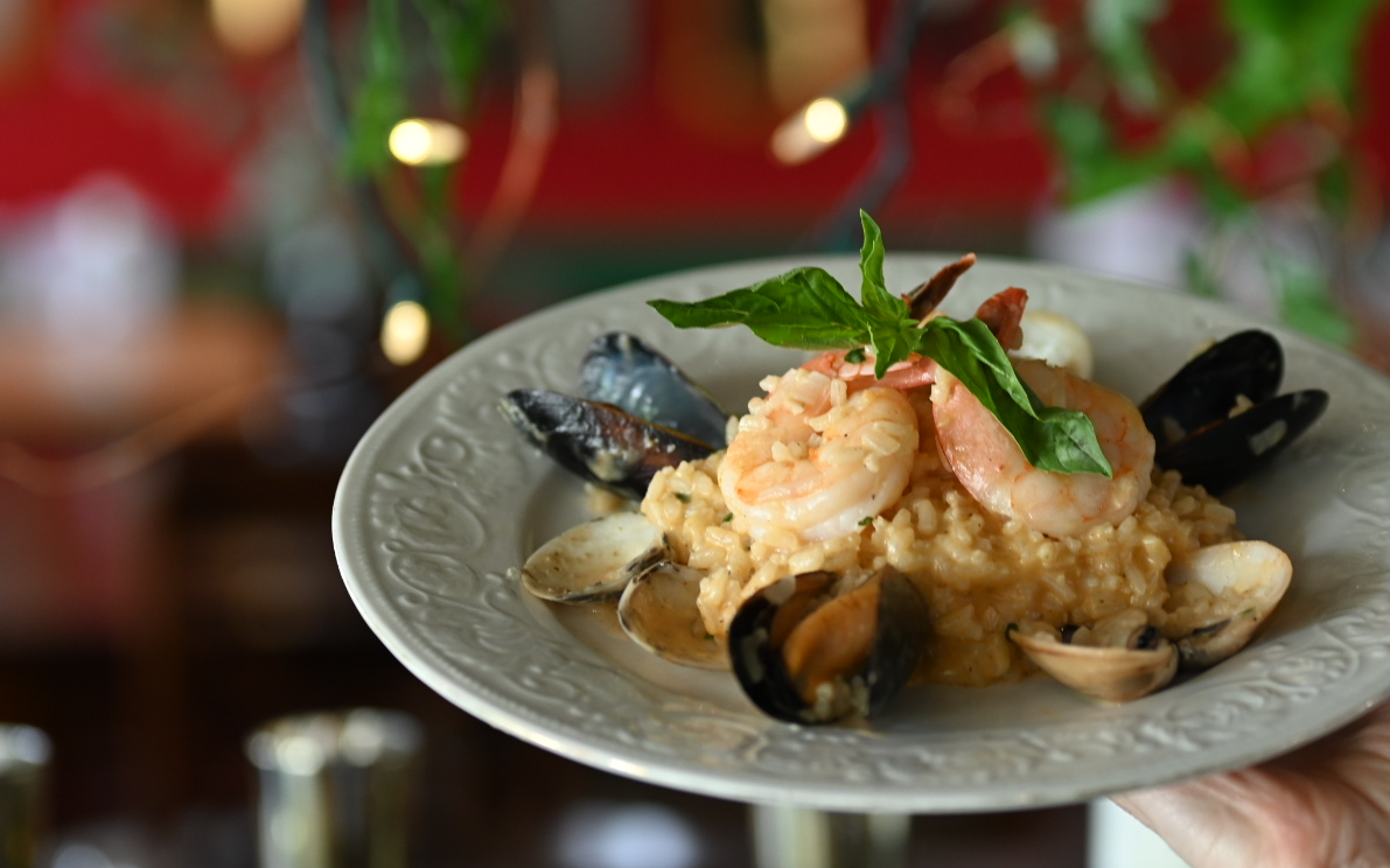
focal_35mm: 104
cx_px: 875
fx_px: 3939
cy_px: 388
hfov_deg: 20.0
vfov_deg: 12.6
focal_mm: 50
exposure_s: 1/80
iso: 280
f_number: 2
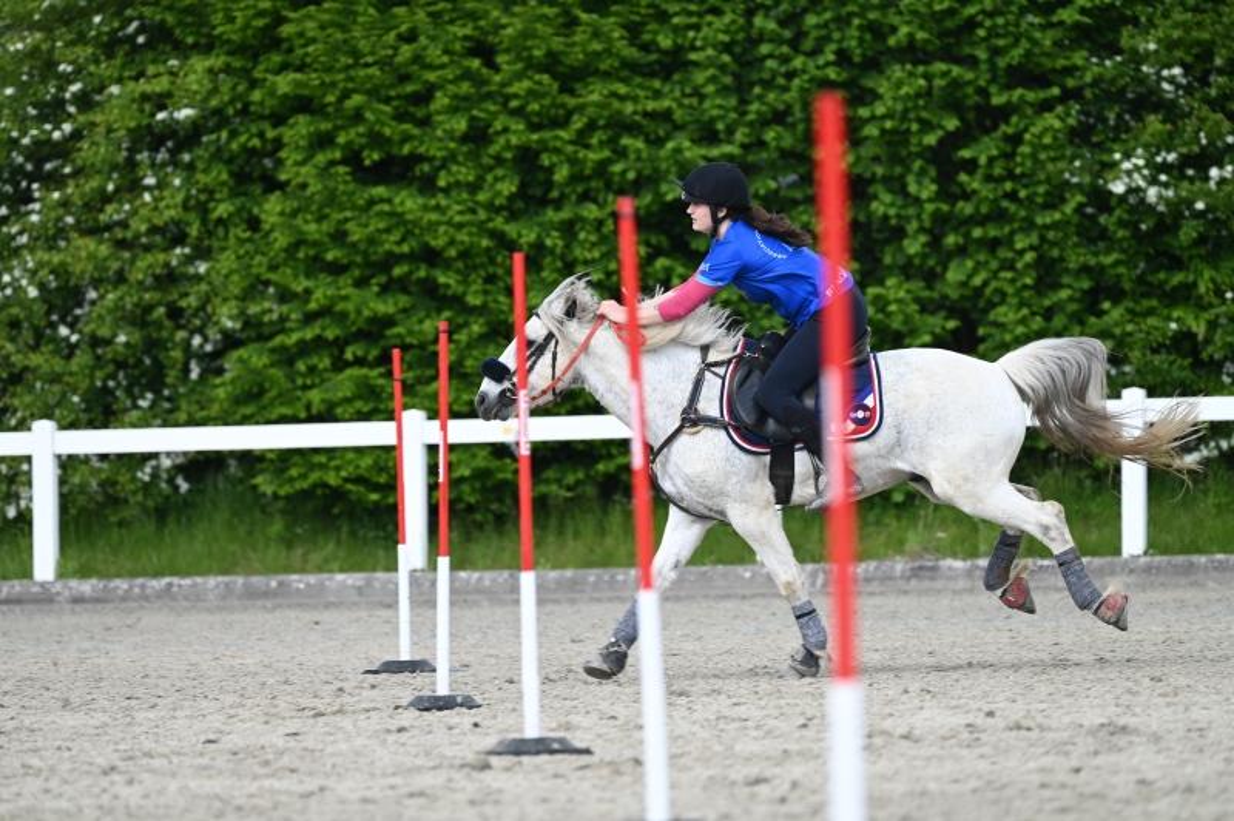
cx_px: 617
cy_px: 410
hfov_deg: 6.7
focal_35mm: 310
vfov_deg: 4.4
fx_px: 10617
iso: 720
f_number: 6.3
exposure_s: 1/1250
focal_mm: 310
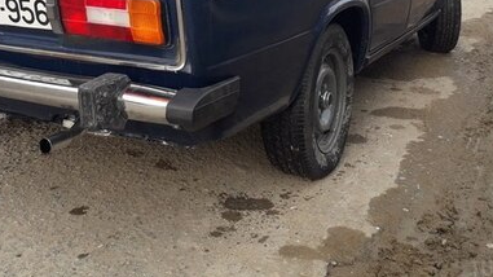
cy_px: -29
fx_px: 666
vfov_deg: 22.2
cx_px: 146
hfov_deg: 39.9
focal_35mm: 51
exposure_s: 1/224
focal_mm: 3.6
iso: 40
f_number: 1.9
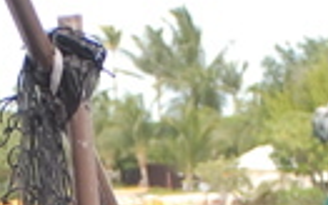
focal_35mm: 343
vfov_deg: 3.8
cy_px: 455
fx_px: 3067
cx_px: 9
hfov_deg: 6.1
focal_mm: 28
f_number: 7.1
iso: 100
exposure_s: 1/180
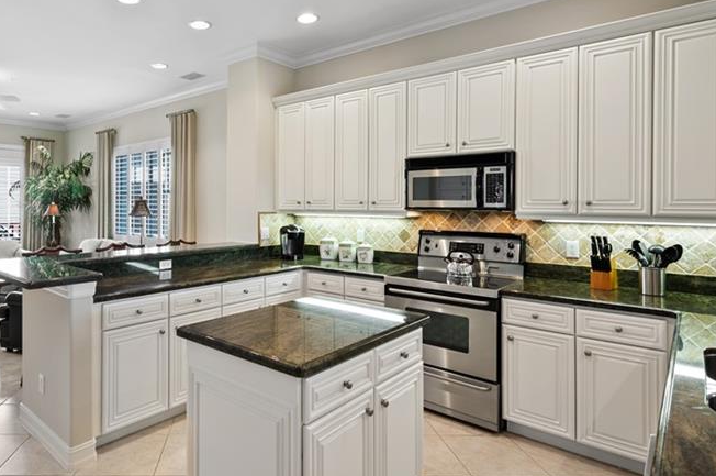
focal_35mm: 22
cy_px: 211
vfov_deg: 57.0
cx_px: 251
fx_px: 437
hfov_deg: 76.7
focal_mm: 14
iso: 400
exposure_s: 1/6
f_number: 8
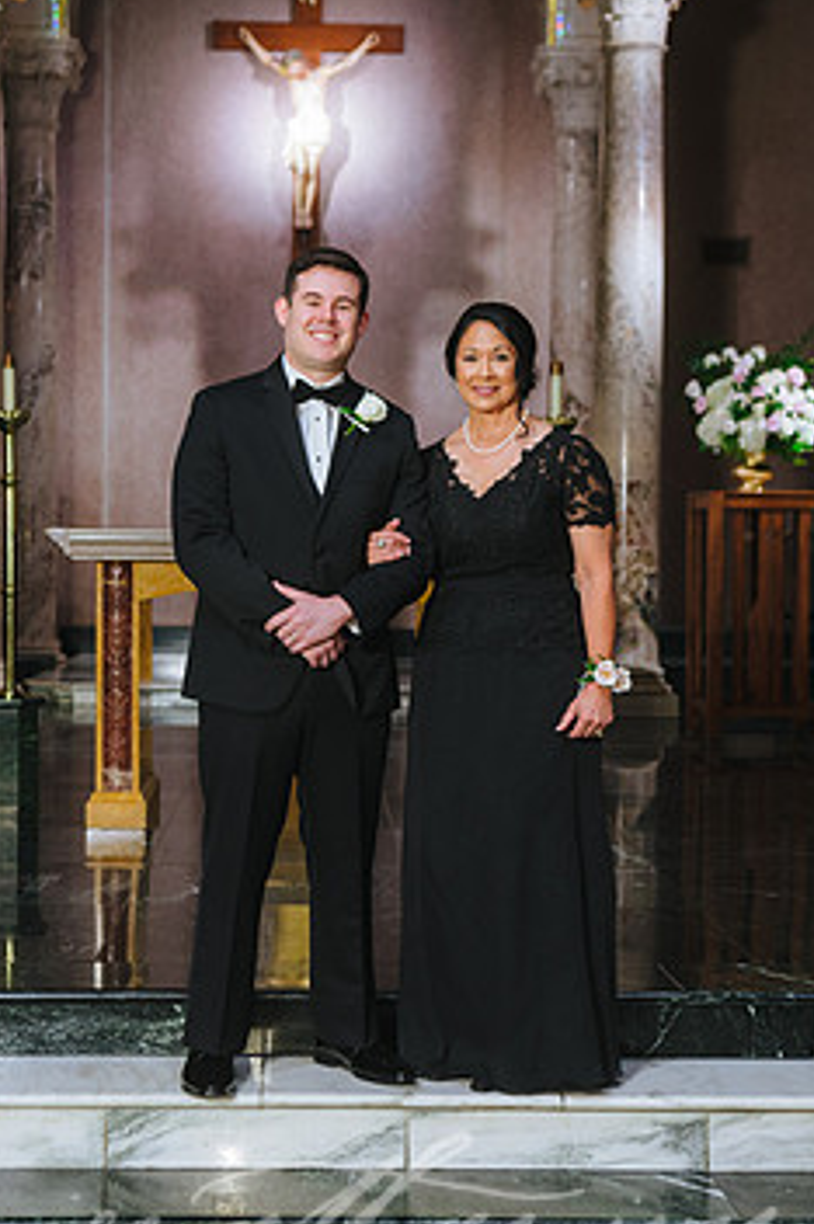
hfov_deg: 21.2
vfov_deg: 31.4
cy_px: 595
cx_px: 369
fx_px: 2175
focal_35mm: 64
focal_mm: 50
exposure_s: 1/250
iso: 1250
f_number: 4
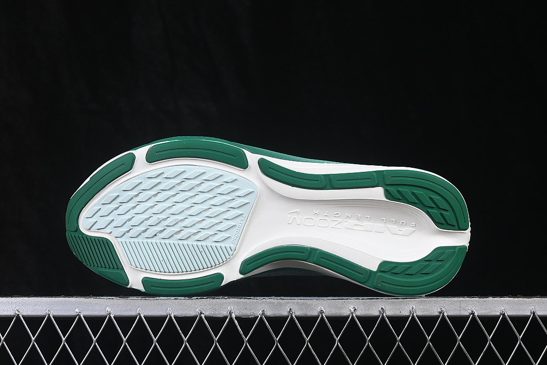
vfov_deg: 18.2
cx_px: 274
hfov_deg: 27.0
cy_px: 182
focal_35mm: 75
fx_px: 1139
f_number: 8
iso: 160
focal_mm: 50
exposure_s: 1/80
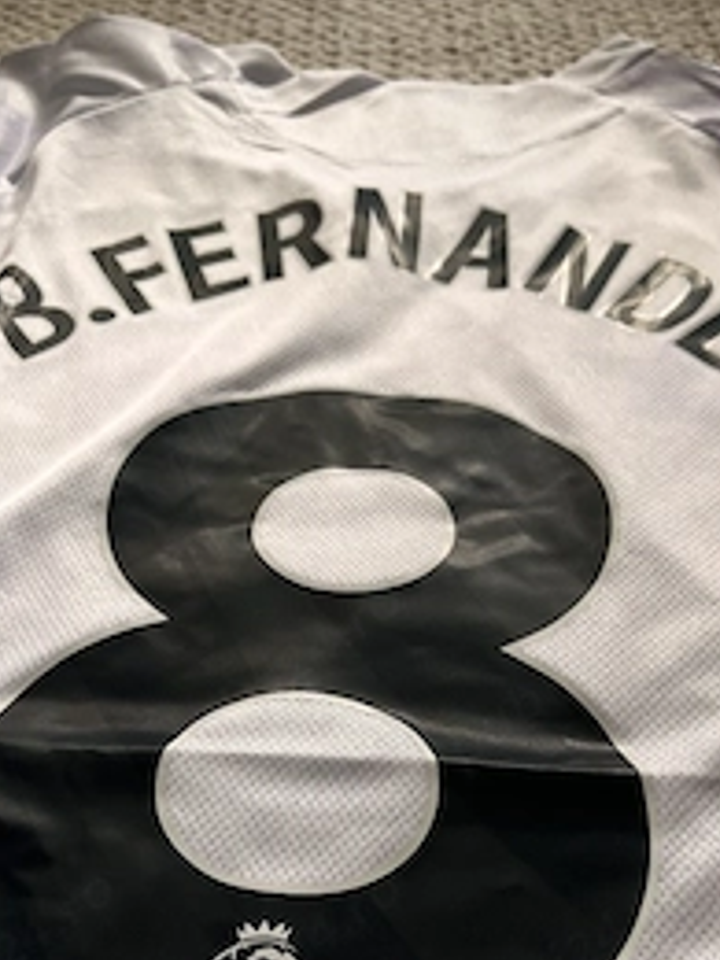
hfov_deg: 36.0
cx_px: 354
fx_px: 1109
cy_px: 720
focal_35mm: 40
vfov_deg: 45.2
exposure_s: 1/123
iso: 100
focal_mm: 5.1
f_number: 1.6
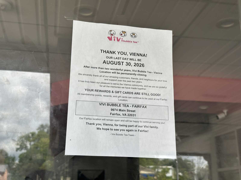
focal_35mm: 48
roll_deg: +0.8
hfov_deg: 39.7
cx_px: 120
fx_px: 334
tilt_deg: +17.6
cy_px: 90
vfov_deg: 30.3
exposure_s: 1/478
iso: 64
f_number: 1.78
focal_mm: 6.86
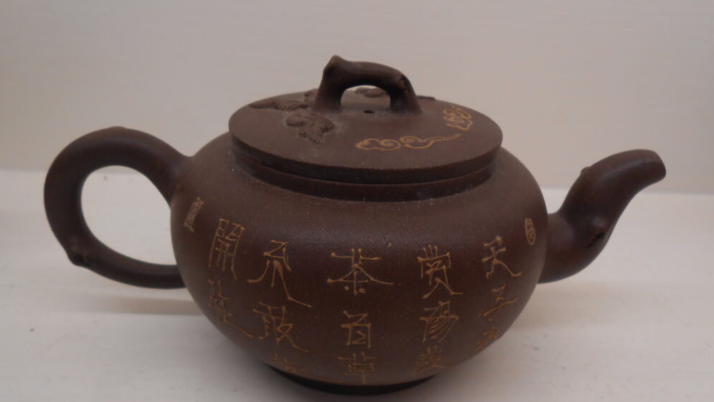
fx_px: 549
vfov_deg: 40.1
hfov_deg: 66.0
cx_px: 350
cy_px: 233
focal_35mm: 29
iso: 80
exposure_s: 1/30
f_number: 3.5
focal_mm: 4.6
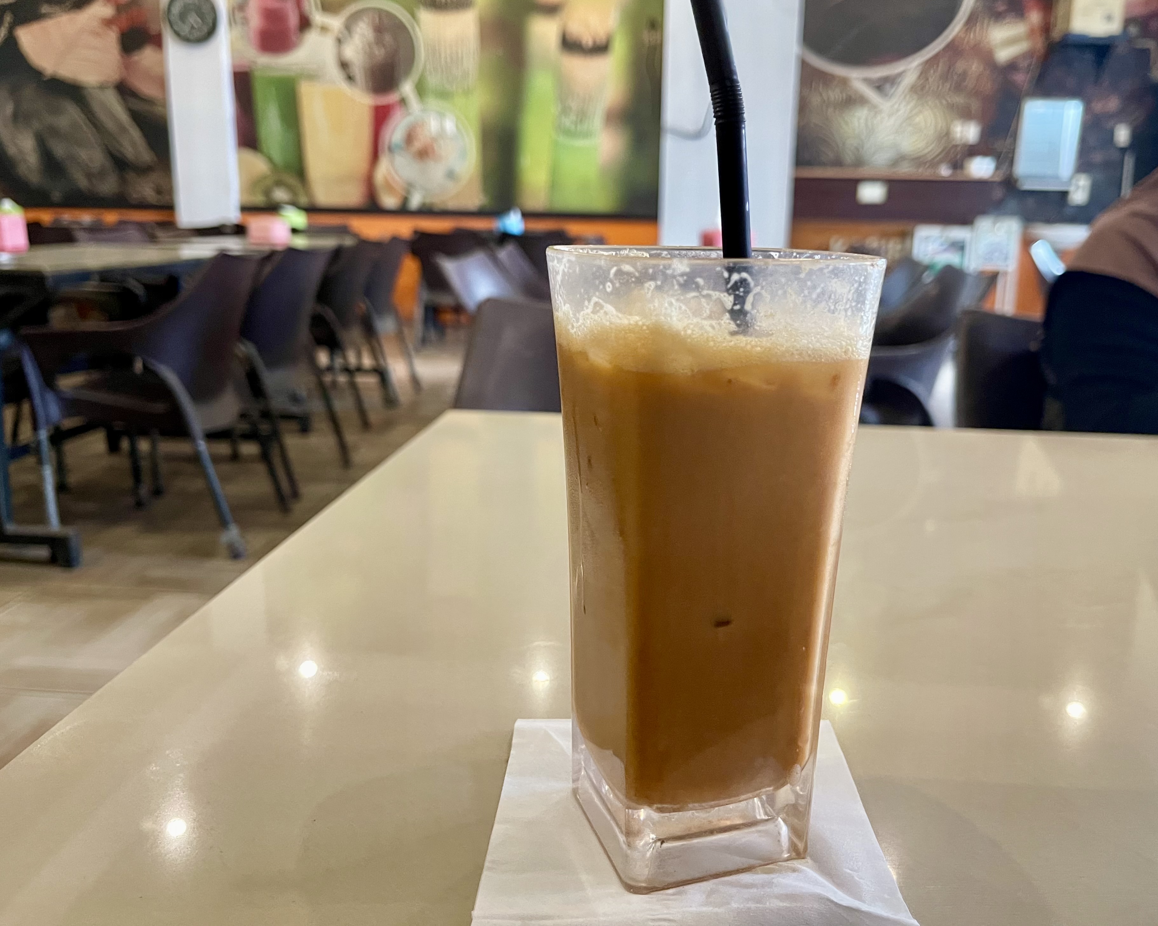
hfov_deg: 64.0
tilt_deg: -15.0
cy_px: 447
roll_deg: -1.2
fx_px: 925
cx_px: 630
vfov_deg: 53.2
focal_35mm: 27
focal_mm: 5.1
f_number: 1.6
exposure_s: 1/50
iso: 500
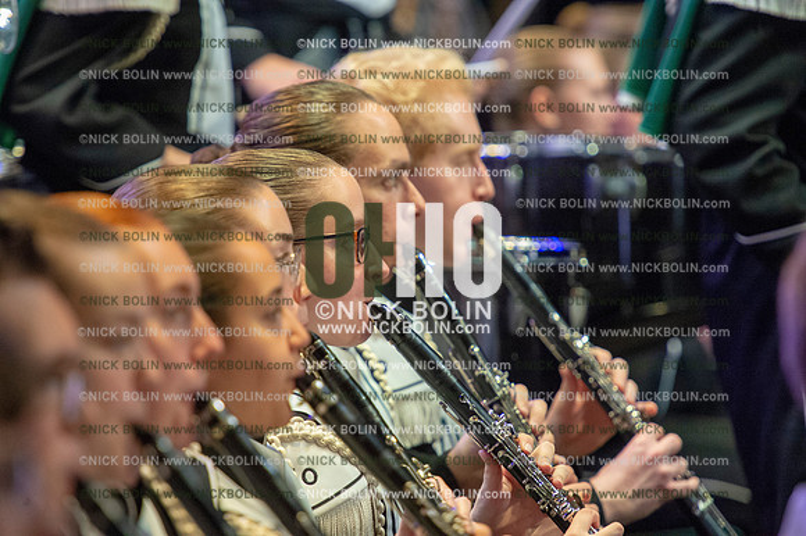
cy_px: 268
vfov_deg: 4.3
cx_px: 403
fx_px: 7160
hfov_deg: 6.4
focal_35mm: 320
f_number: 5.6
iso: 8000
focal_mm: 320
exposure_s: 1/400
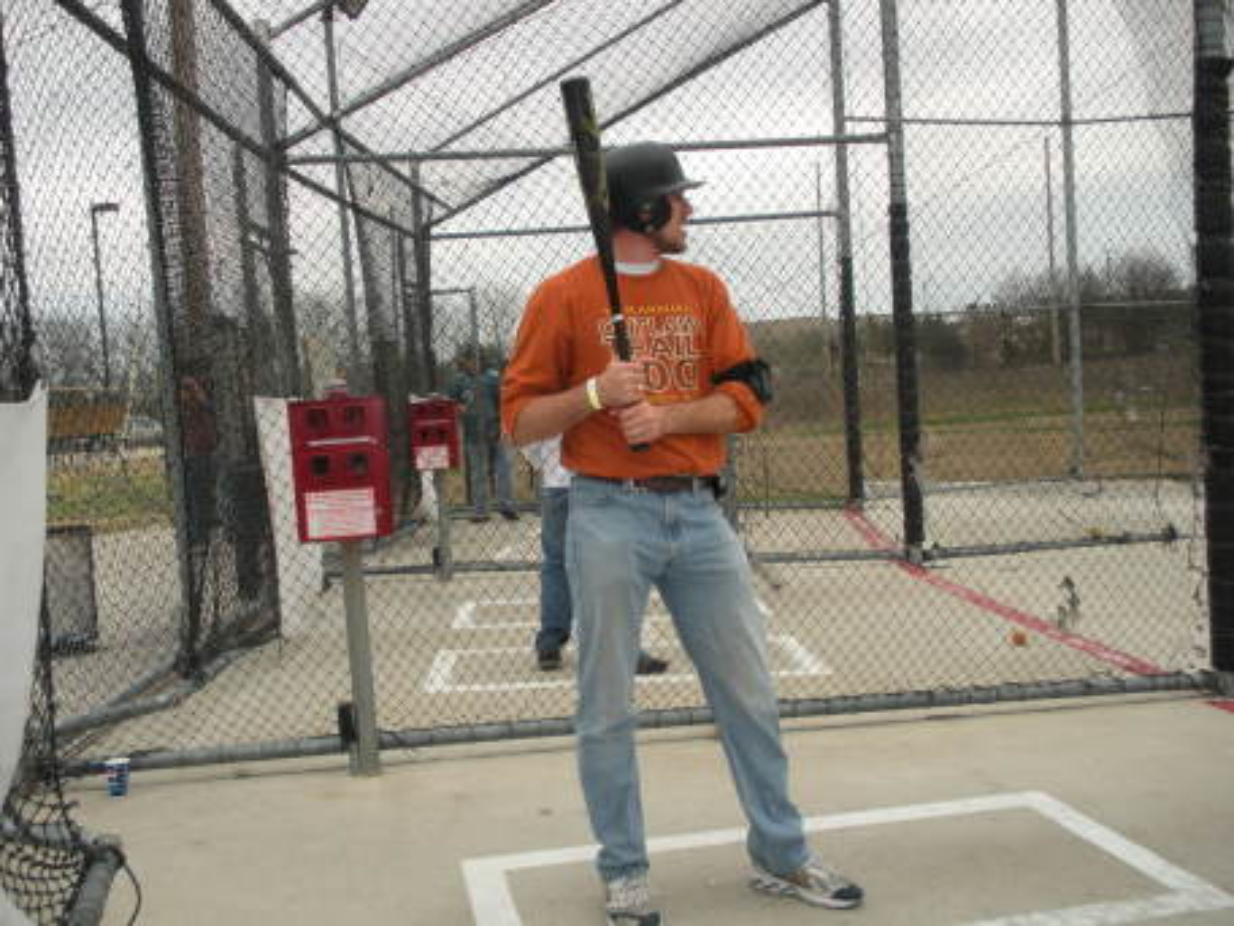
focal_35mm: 36
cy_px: 463
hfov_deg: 51.4
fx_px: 1283
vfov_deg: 39.7
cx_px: 617
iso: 88
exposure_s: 1/162
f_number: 3.5
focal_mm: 6.3
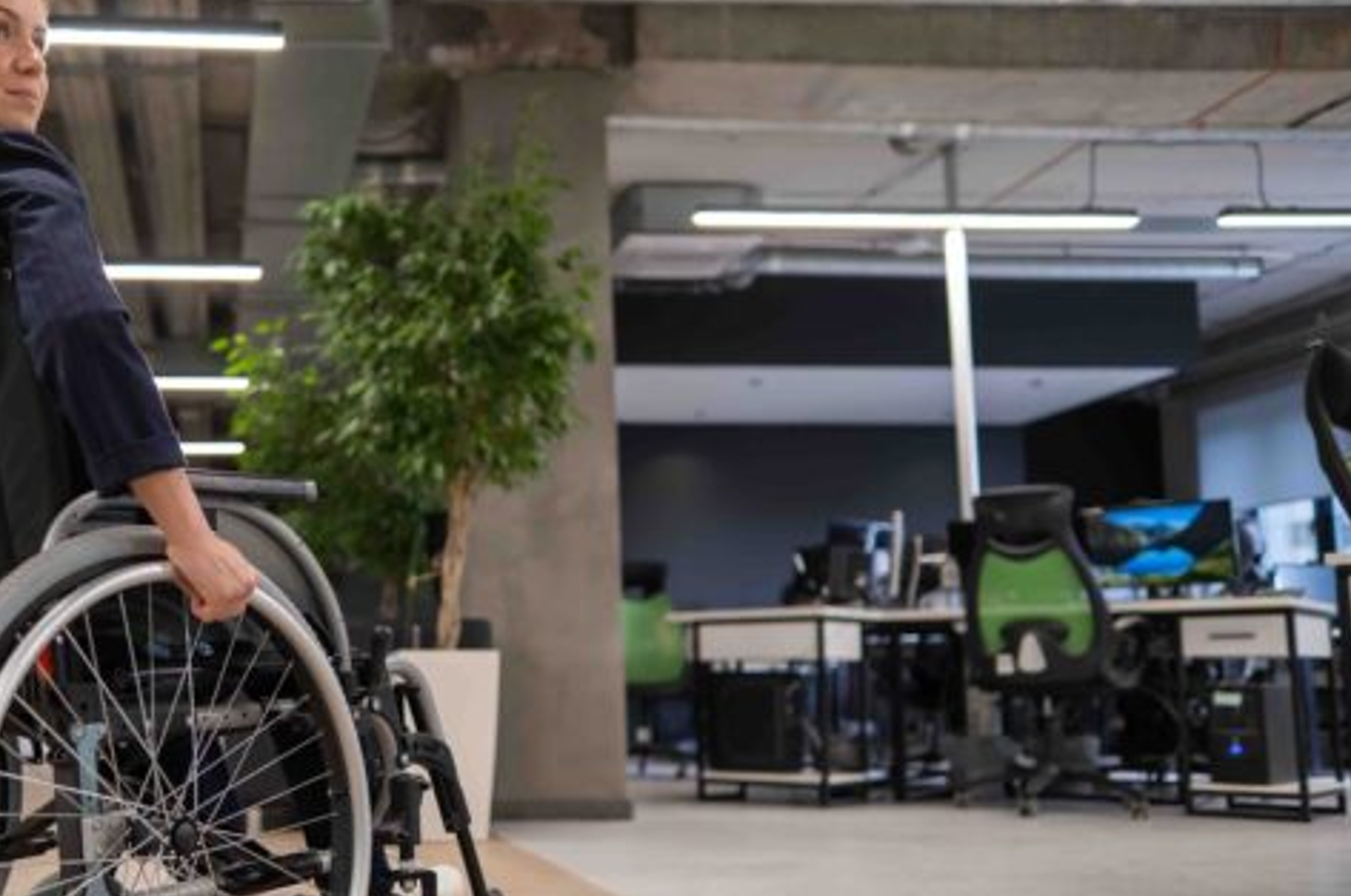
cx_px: 260
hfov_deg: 46.8
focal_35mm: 39
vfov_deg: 34.1
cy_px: 484
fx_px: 1462
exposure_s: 1/400
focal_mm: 24
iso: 800
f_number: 1.8
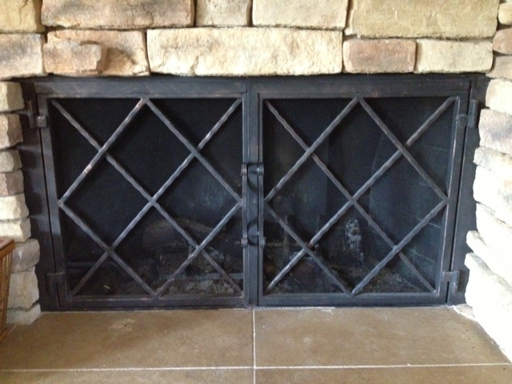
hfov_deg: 52.6
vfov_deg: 40.7
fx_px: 518
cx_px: 256
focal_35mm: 35
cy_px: 192
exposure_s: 1/15
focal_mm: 4.28
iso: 800
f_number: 2.4
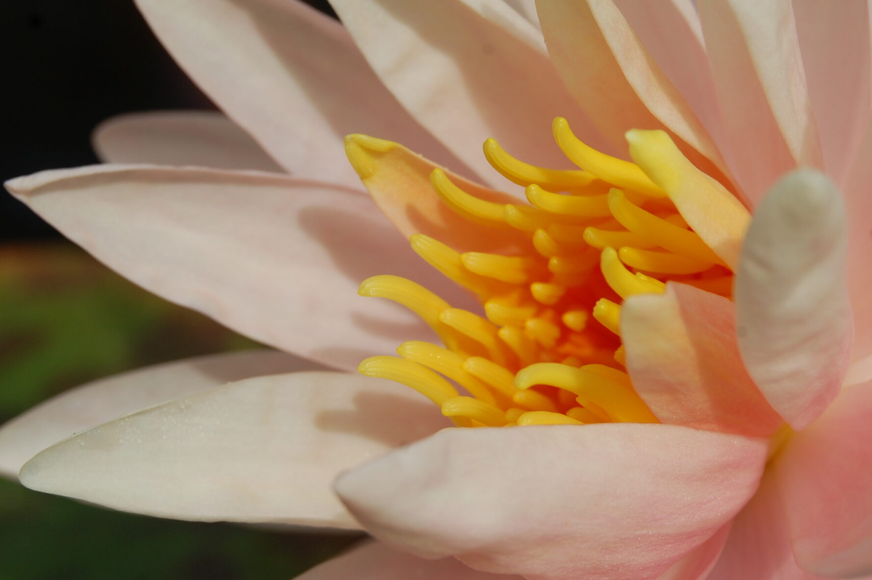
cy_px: 311
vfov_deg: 11.5
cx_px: 620
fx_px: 2873
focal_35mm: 119
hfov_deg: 17.2
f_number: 10
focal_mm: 55
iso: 200
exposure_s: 1/400
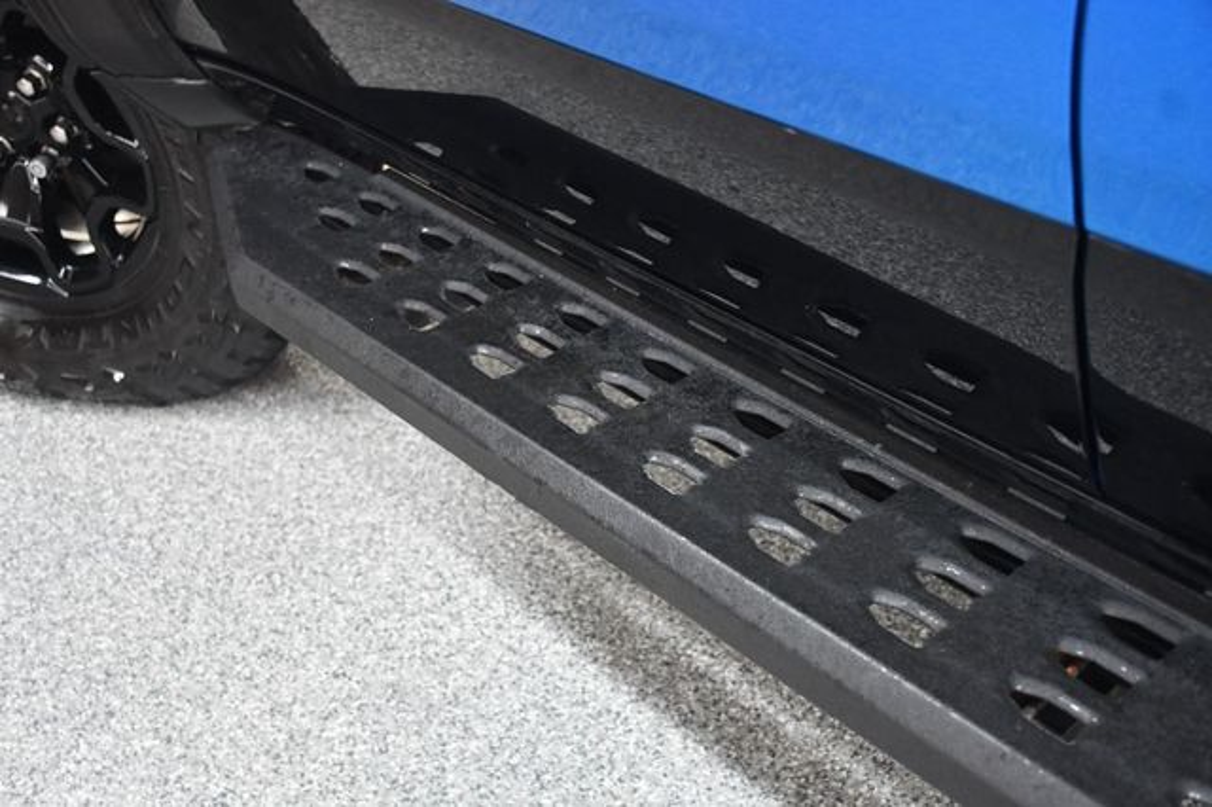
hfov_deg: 48.5
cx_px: 606
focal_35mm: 40
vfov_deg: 33.4
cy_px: 404
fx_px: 1346
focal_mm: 27
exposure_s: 1/60
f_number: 4
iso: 3200
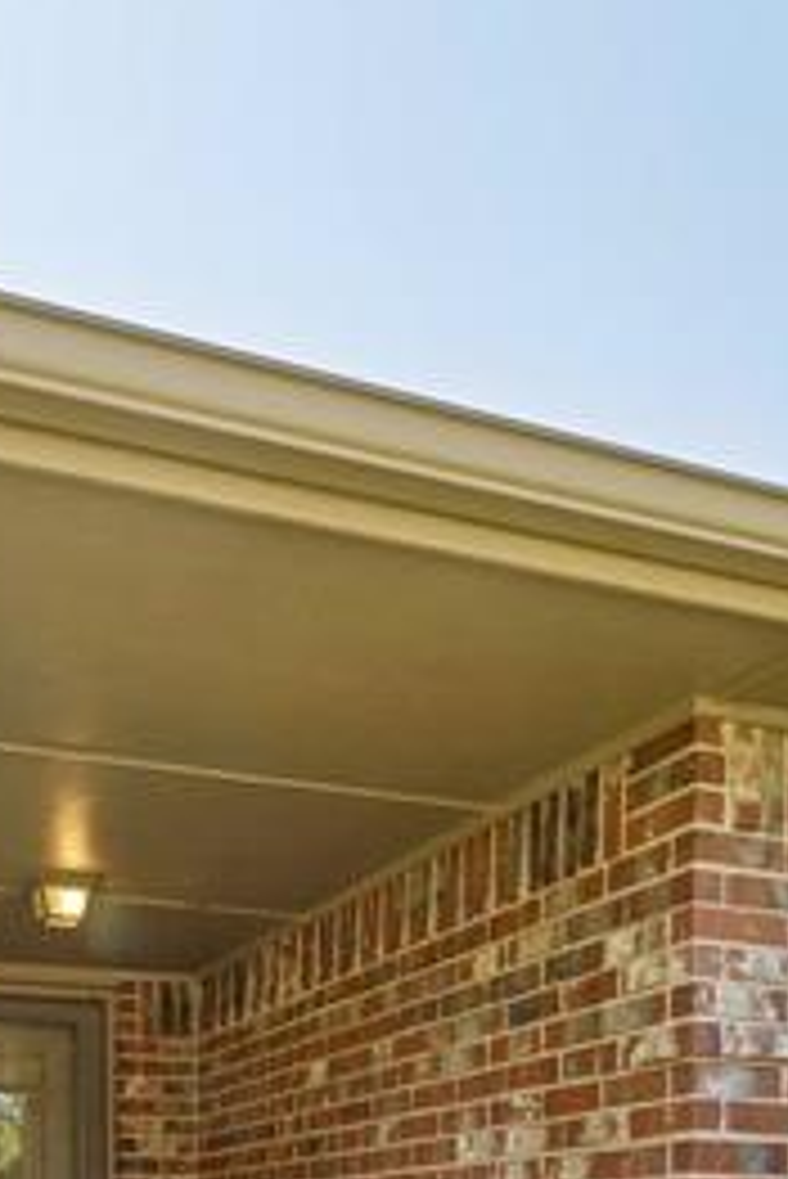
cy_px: 1269
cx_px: 293
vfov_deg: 37.8
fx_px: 1443
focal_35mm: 44
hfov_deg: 30.4
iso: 200
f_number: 7.1
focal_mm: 10
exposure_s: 1/320
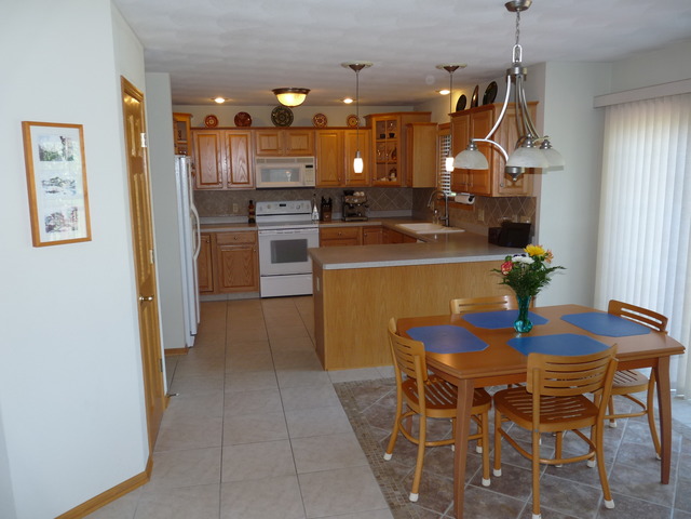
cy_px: 260
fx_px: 539
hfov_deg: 65.3
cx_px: 346
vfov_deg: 51.4
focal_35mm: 27
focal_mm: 4.8
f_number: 2.8
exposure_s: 1/30
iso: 100
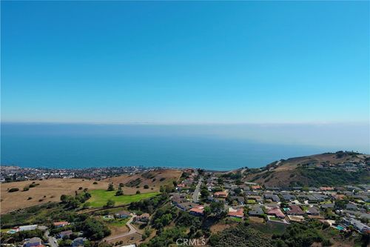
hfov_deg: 63.7
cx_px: 185
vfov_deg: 44.9
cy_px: 124
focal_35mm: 29
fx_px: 298
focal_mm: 10.57
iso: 102
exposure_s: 1/3115
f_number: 2.8
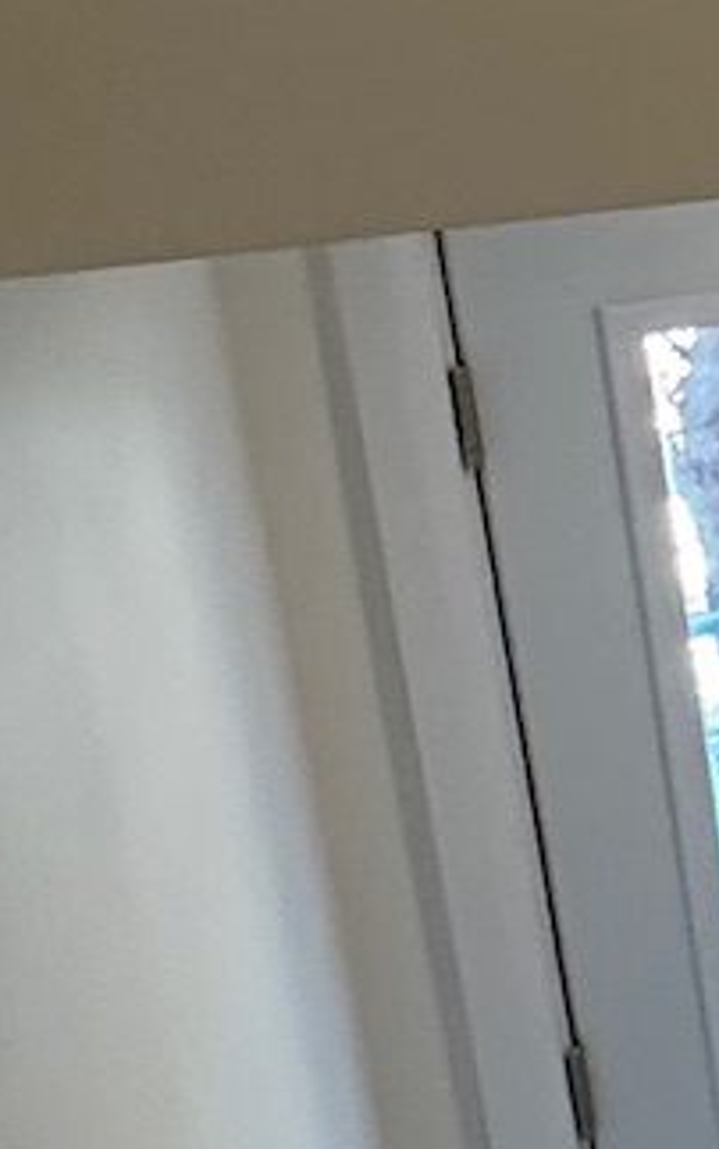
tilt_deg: -12.3
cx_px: 2556
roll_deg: -0.8
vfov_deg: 21.5
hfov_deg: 9.0
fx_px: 2946
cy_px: 96
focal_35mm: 94
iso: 200
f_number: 2.2
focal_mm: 2.22
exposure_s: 1/60
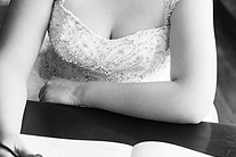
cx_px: 97
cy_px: -8
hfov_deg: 20.8
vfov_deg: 13.7
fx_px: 642
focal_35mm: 98
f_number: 2.5
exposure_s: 1/125
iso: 400
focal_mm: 35
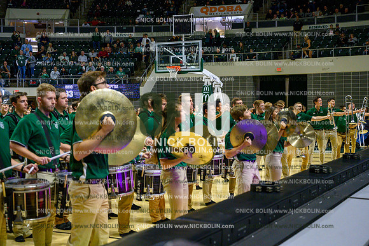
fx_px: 554
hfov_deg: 36.9
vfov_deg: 25.1
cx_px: 184
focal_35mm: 54
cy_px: 123
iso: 3200
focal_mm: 54
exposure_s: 1/800
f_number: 4.5
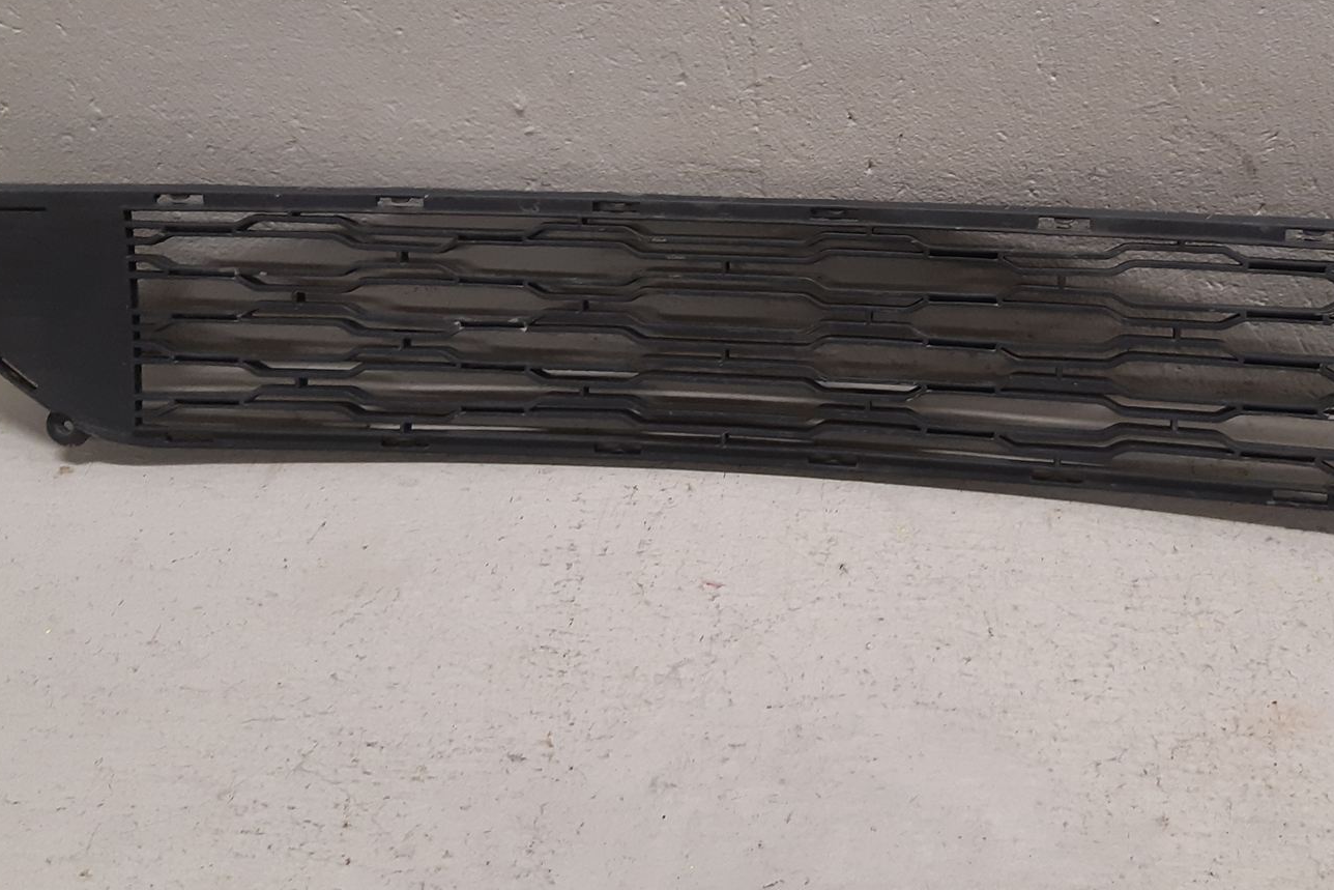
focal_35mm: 43
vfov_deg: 30.6
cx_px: 781
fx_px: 1593
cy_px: 202
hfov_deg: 45.3
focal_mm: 3.93
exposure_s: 1/50
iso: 160
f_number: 1.7
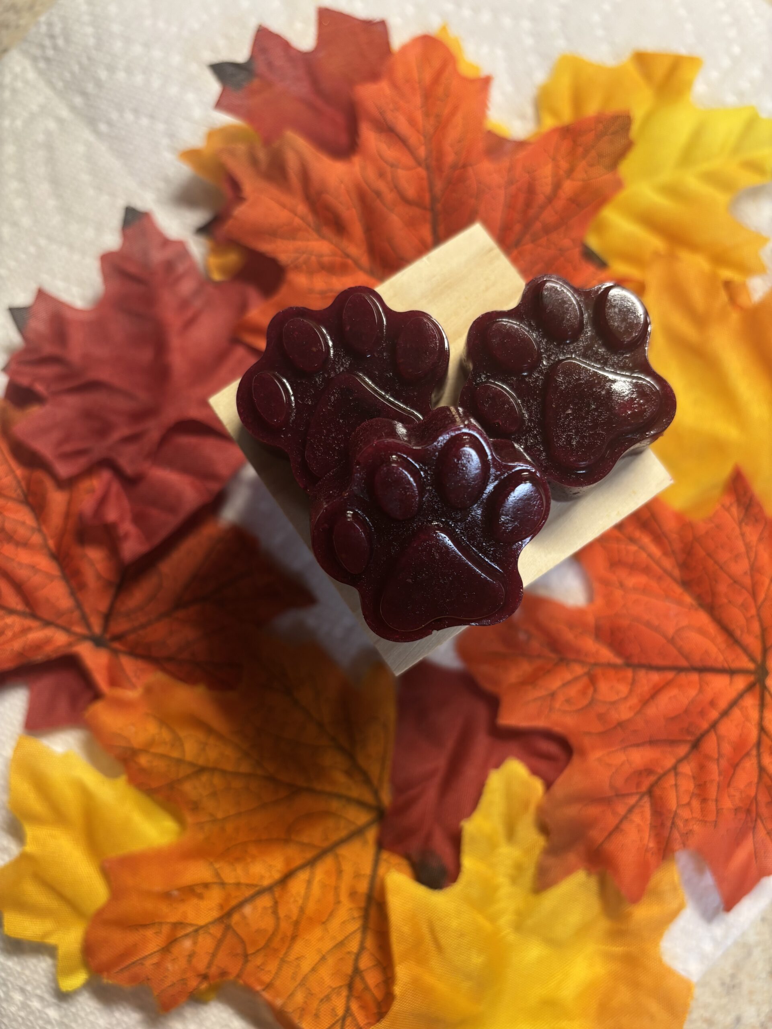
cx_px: 386
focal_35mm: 26
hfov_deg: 53.1
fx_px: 773
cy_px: 514
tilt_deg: -81.2
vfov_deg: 67.3
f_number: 1.6
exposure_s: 1/60
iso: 100
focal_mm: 5.96
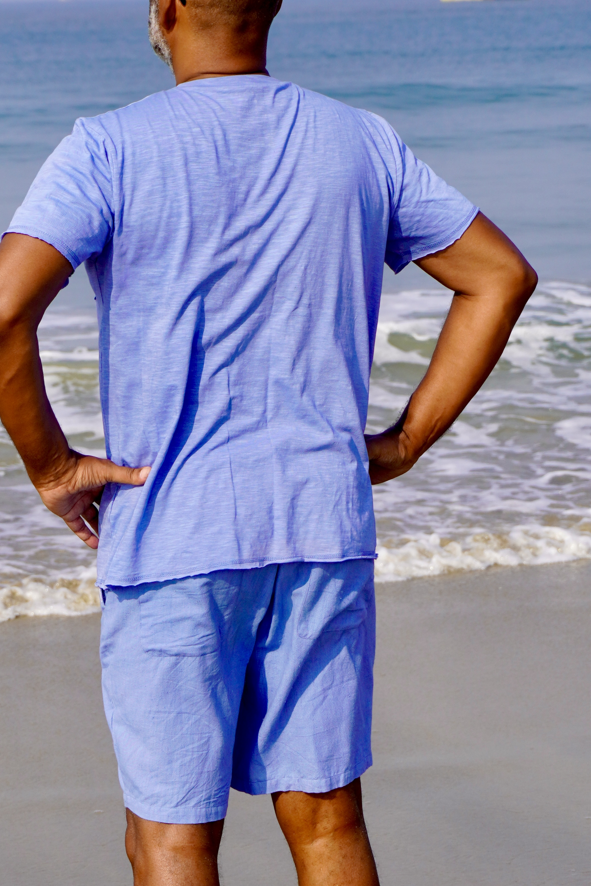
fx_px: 3299
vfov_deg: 15.3
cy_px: 449
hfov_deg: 10.2
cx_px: 248
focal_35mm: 134
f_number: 5.6
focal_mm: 47
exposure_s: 1/640
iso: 100
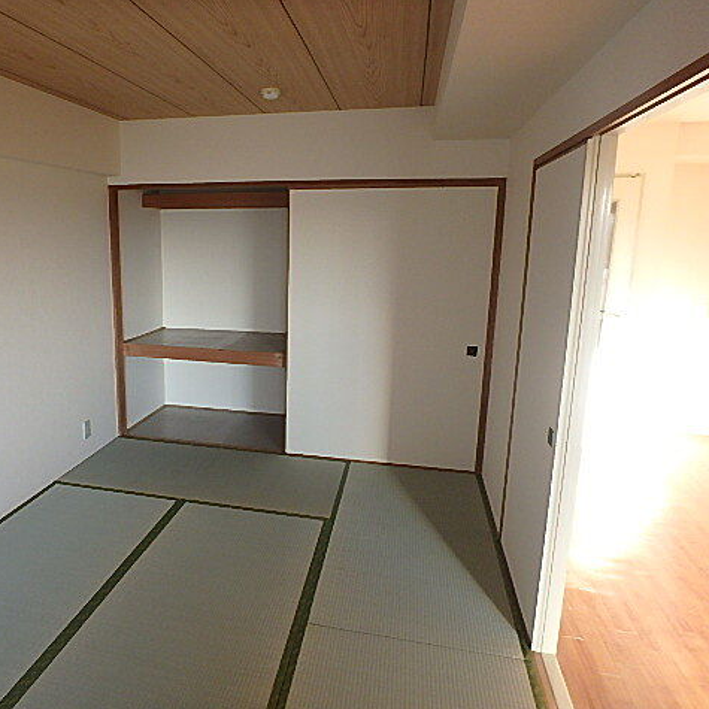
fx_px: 579
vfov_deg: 62.9
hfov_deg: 61.3
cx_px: 233
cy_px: 354
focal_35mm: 25
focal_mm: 3.7
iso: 200
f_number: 3.5
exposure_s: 1/50
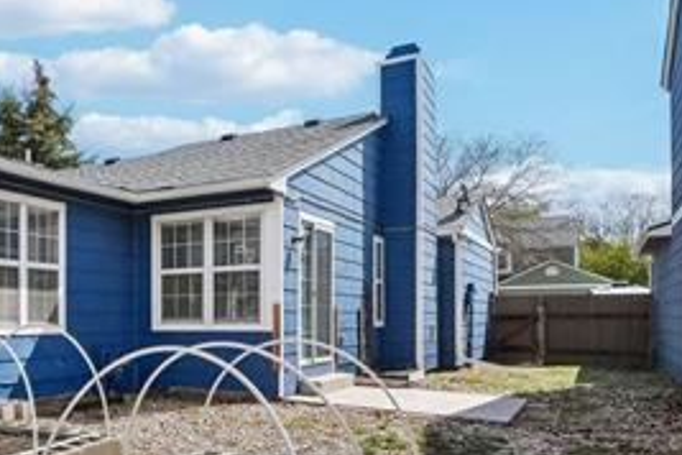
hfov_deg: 44.9
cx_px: -3
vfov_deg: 36.7
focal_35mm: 36
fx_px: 682
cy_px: 276
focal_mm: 10
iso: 640
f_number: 9
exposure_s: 1/1600
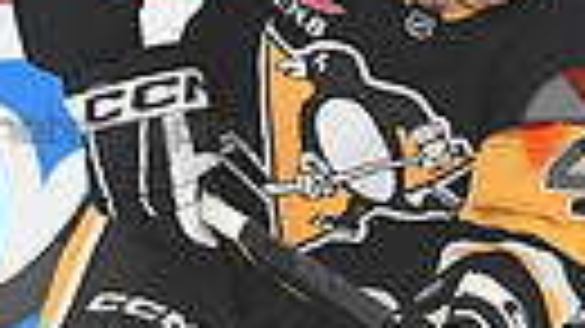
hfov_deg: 1.5
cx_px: 428
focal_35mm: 1400
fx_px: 21708
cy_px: 416
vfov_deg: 0.9
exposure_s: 1/1250
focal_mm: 200
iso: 2500
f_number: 4
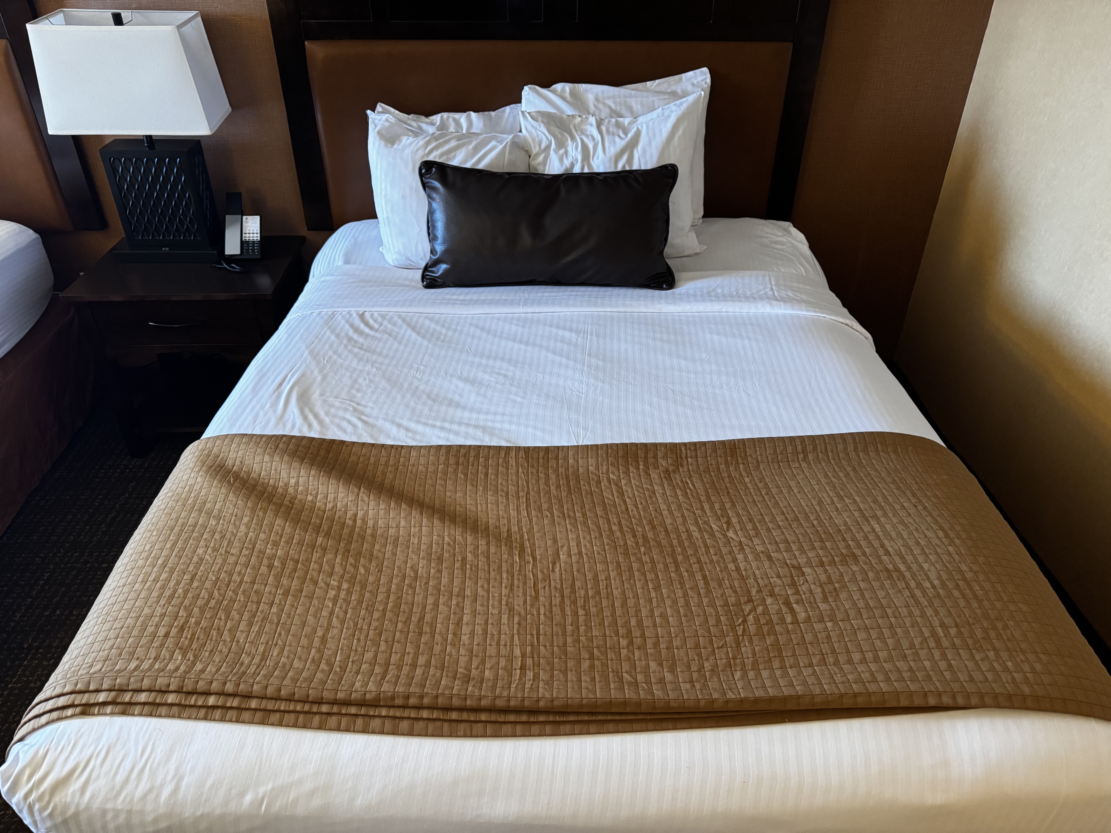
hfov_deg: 71.6
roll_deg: -1.0
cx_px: 556
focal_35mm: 24
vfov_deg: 56.8
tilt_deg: -34.6
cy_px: 416
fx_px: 770
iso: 640
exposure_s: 1/60
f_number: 1.78
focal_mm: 6.76
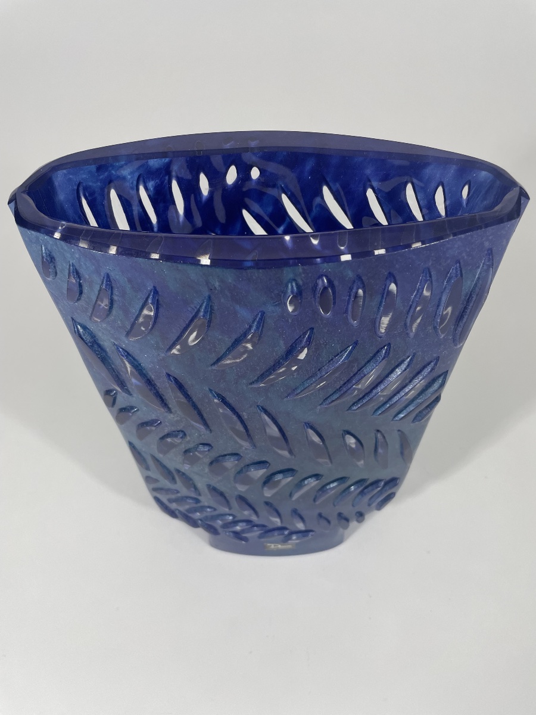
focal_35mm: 26
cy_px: 358
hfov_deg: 53.1
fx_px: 537
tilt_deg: -54.0
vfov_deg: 67.3
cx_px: 268
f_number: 1.6
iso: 100
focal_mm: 4.2
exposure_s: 1/100
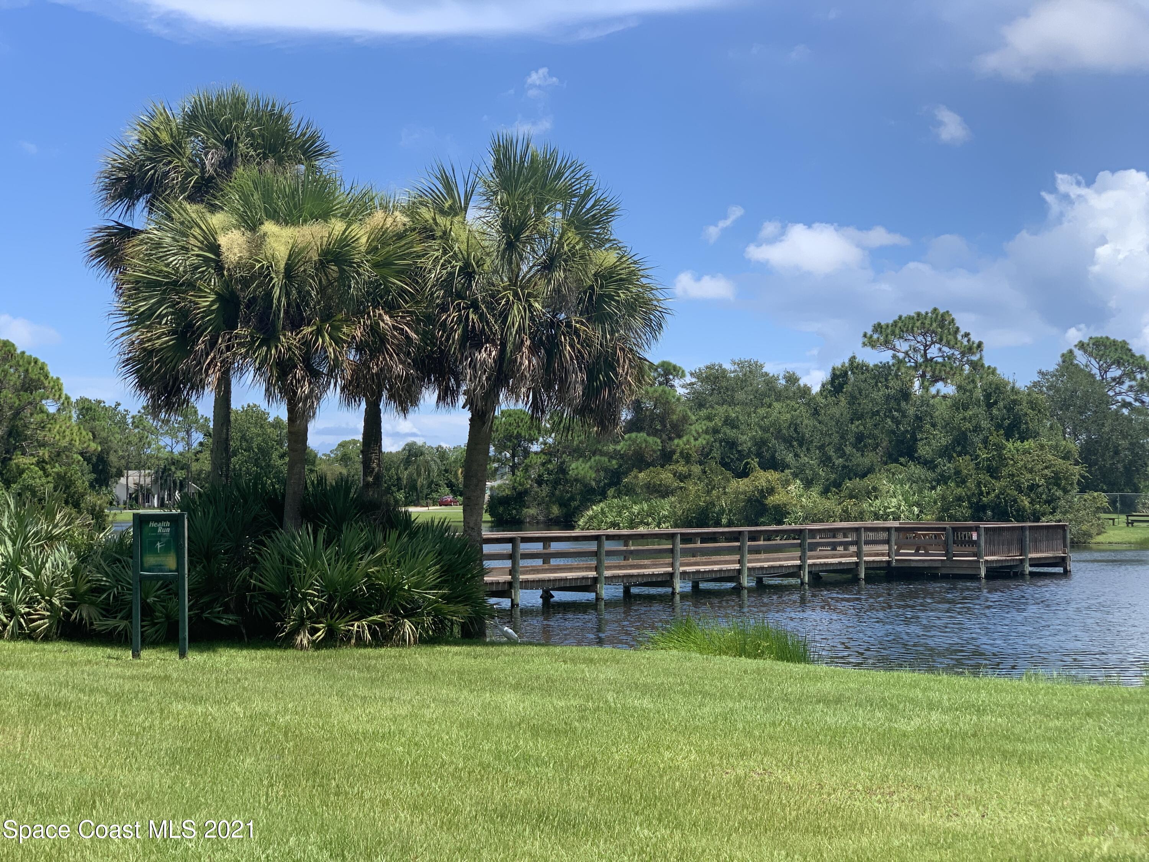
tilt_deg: +2.6
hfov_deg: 36.8
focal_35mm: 52
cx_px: 574
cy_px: 431
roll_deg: -0.4
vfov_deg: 28.0
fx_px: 1726
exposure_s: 1/841
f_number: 2.4
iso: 16
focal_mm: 6
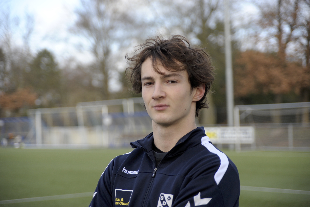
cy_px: 104
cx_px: 155
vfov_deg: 13.0
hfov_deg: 19.5
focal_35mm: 105
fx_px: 904
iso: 800
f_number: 4.5
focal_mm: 105
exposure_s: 1/1250
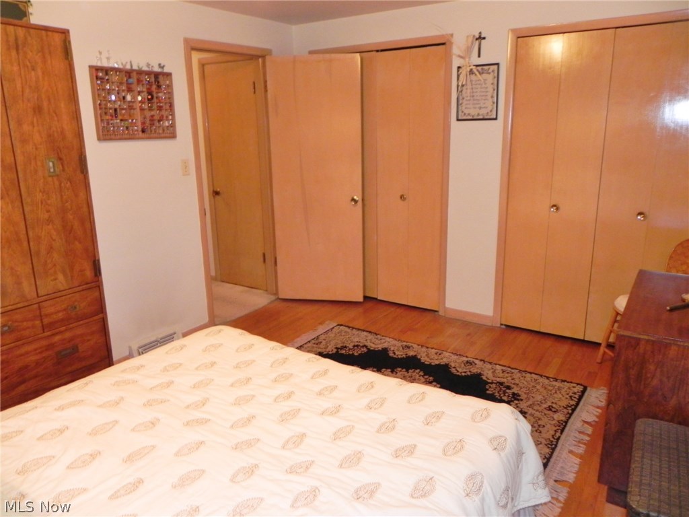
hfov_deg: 67.3
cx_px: 344
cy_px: 258
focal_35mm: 26
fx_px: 518
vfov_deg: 53.1
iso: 400
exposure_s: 1/22
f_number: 2.8
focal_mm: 4.6
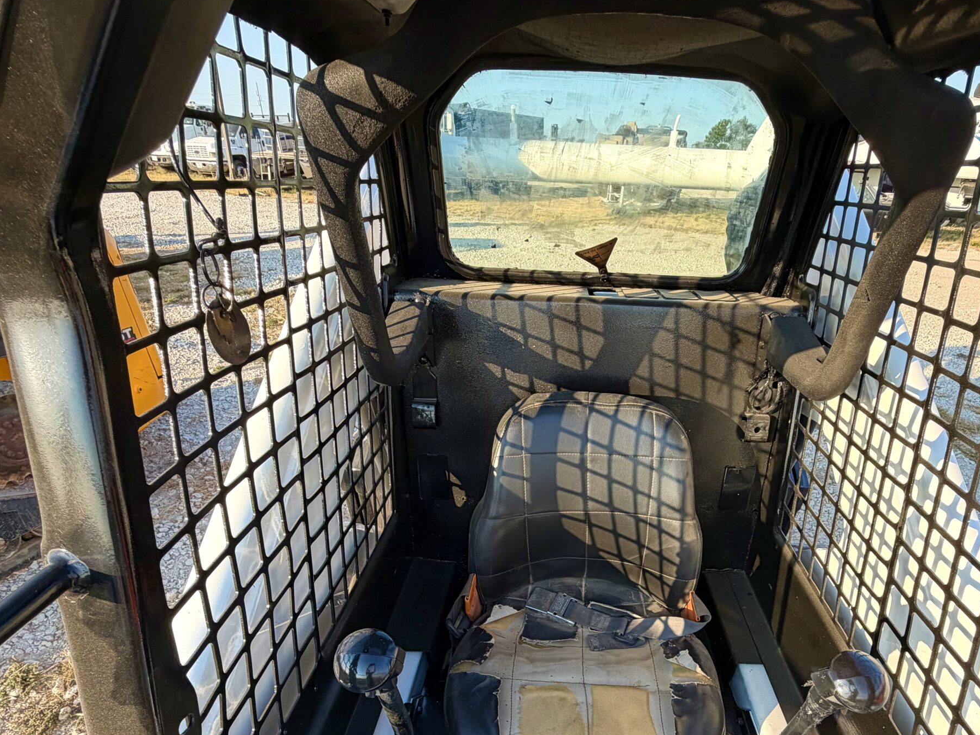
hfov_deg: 81.3
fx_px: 566
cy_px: 513
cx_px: 558
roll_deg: -2.2
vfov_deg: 63.6
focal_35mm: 20
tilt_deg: -33.4
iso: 64
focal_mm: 2.22
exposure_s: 1/502
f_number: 2.2
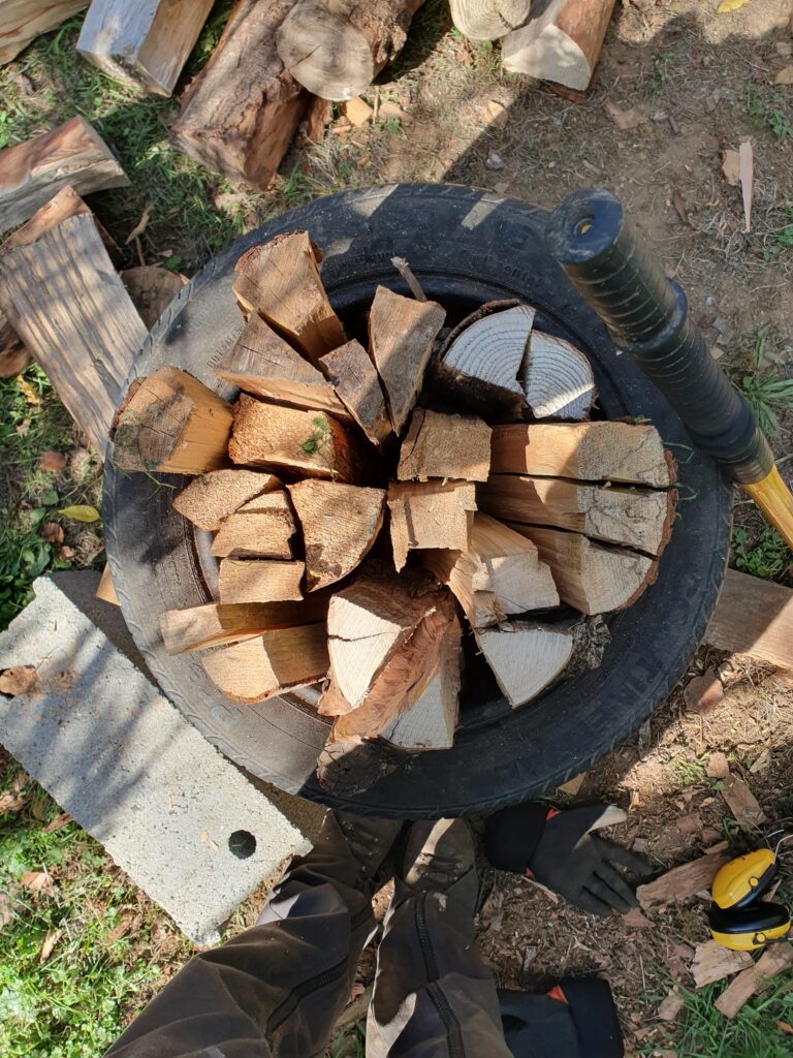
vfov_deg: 67.3
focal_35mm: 26
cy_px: 529
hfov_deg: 53.1
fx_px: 794
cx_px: 396
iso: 50
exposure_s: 1/441
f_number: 2.4
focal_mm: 4.32
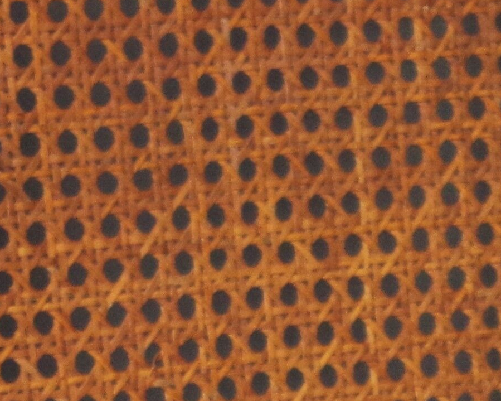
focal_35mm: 376
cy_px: 822
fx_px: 5575
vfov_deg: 4.1
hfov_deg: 5.1
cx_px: 599
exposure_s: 1/80
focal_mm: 40
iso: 800
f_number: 4.5
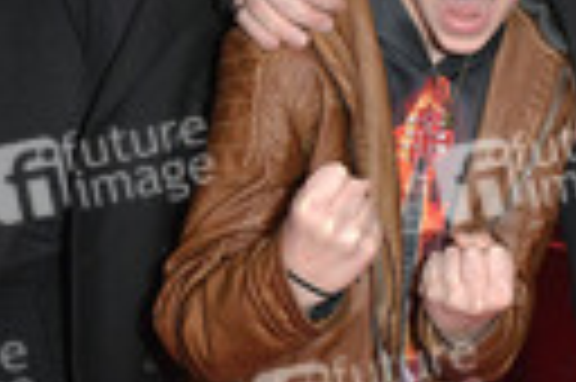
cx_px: 430
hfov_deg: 19.9
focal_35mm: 102
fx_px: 1630
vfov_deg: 13.3
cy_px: 58
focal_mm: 29
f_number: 7.1
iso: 2500
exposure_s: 1/200
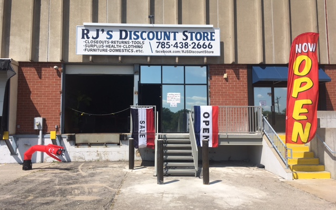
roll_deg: -0.1
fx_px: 284
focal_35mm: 31
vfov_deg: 40.6
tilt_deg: +3.7
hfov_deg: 61.2
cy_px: 104
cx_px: 168
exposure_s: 1/2849
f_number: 2.2
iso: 25
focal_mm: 4.15
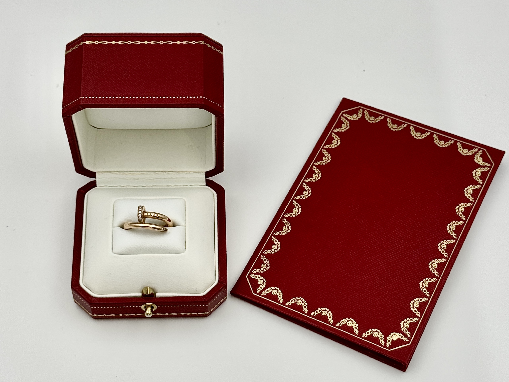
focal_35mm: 48
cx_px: 254
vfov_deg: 30.3
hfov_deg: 39.7
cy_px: 191
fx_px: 706
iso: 64
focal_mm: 6.76
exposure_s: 1/360
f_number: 1.78
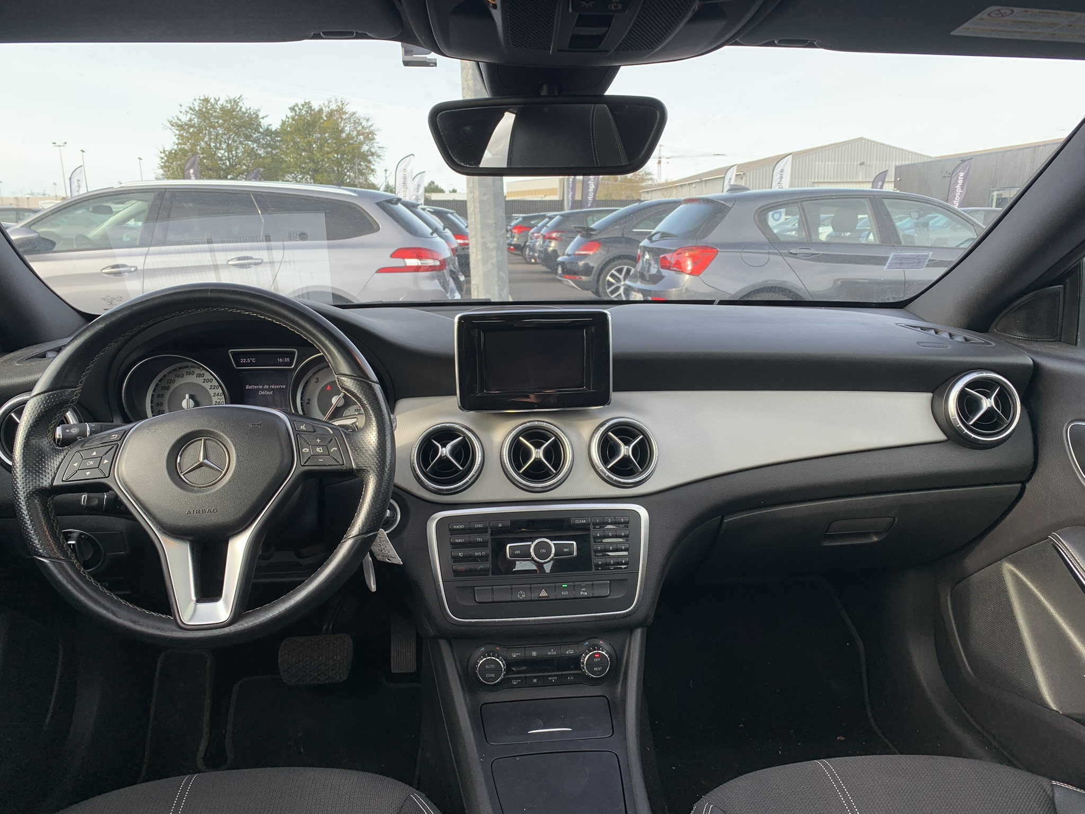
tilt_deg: -13.1
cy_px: 407
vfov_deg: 53.1
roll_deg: +1.9
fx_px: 815
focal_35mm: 26
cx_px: 542
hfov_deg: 67.3
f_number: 1.8
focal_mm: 4.25
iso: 25
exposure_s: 1/143
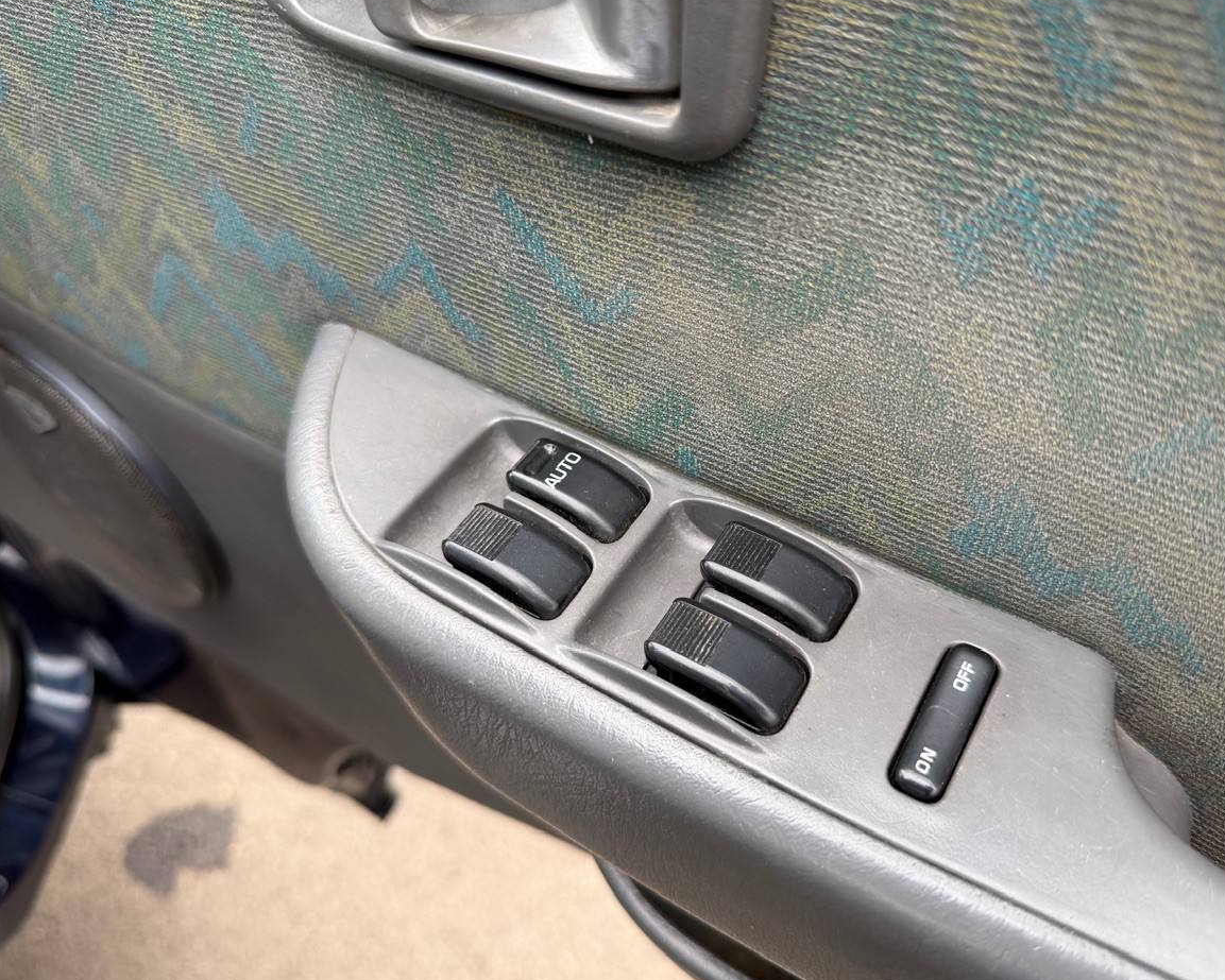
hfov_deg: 66.0
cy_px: 494
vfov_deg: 55.0
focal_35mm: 26
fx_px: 943
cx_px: 645
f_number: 1.78
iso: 160
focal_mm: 6.76
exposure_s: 1/121
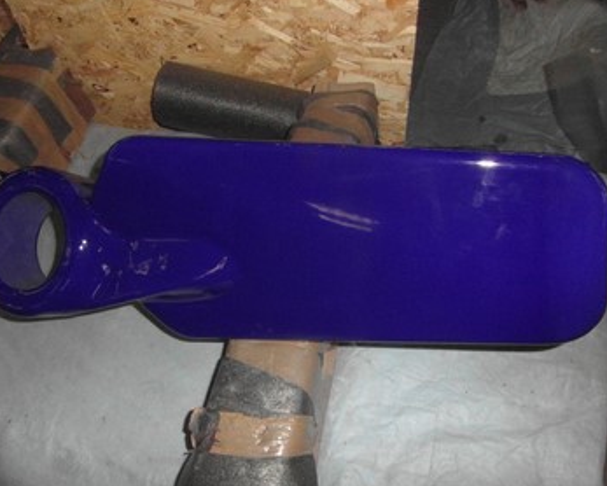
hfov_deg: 63.9
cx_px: 332
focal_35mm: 27
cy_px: 250
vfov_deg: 53.2
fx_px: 485
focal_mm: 4
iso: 640
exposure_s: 1/30
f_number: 7.3
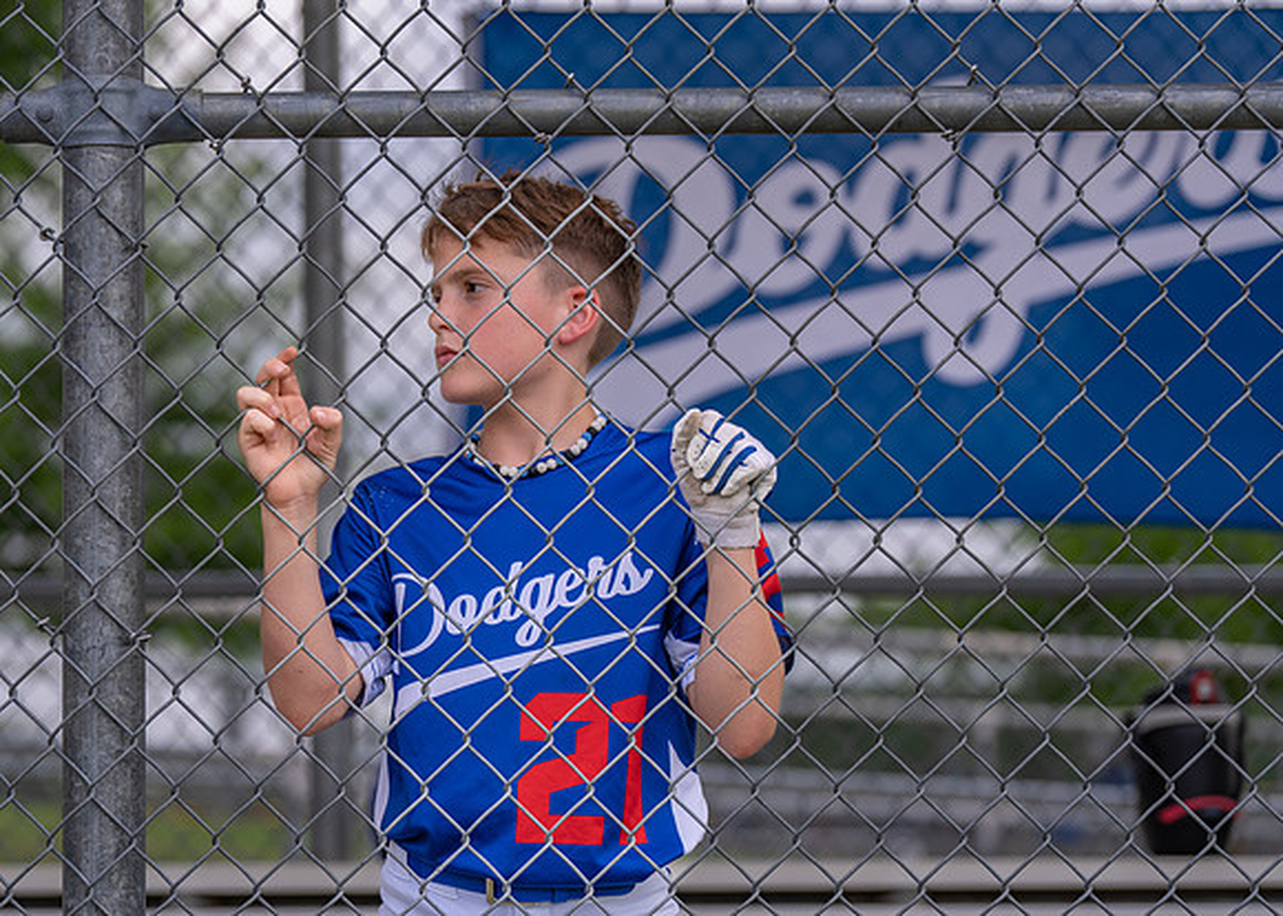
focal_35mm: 108
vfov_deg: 13.3
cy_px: 462
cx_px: 578
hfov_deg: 18.5
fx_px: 3941
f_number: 2.8
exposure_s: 1/640
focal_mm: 96
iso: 100
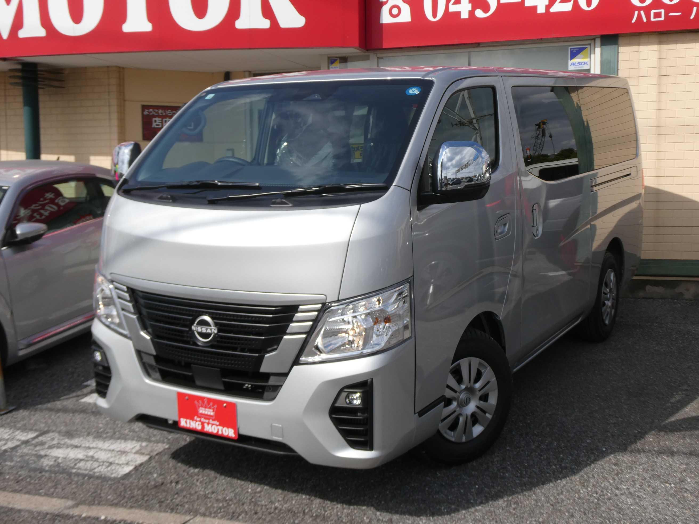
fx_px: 808
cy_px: 262
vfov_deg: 36.0
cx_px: 350
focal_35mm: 40
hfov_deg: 46.8
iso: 80
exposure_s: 1/800
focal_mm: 7.2
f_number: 4
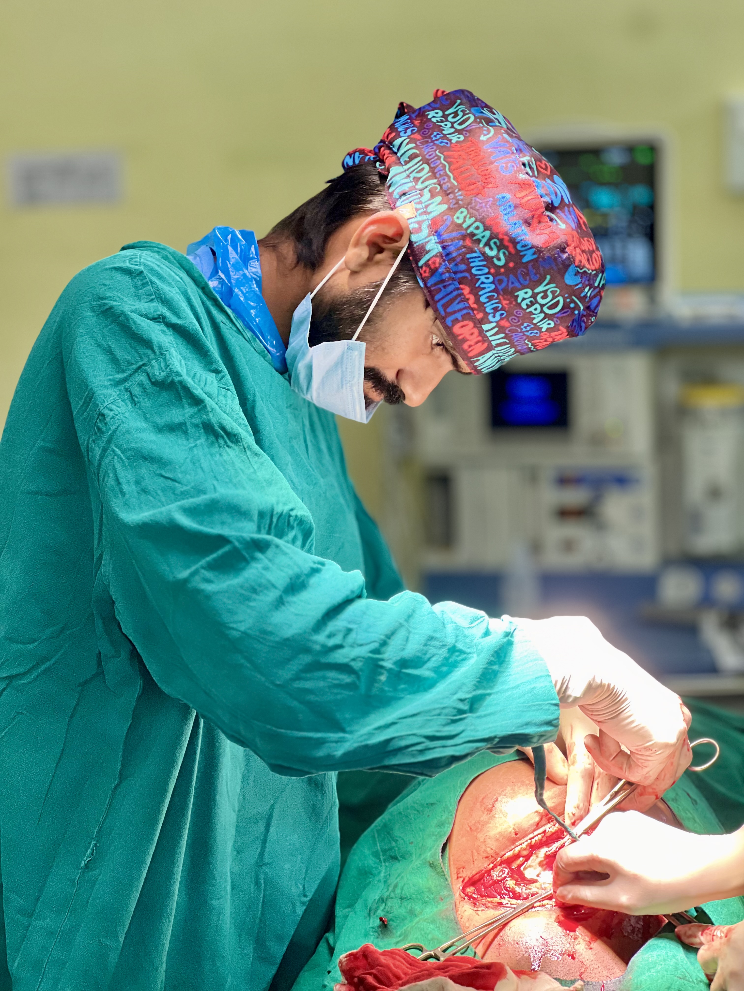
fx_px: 2207
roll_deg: +1.6
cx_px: 372
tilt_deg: -8.7
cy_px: 496
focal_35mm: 77
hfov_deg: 19.1
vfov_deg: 25.3
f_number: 2.8
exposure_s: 1/34
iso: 160
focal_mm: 9
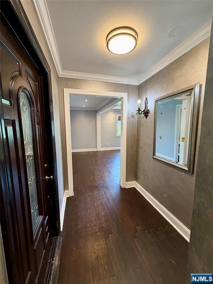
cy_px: 142
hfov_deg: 85.7
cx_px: 106
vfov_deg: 102.1
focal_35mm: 14
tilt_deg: -8.2
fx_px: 115
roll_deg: +0.5
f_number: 2.2
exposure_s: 1/60
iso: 250
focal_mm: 2.22
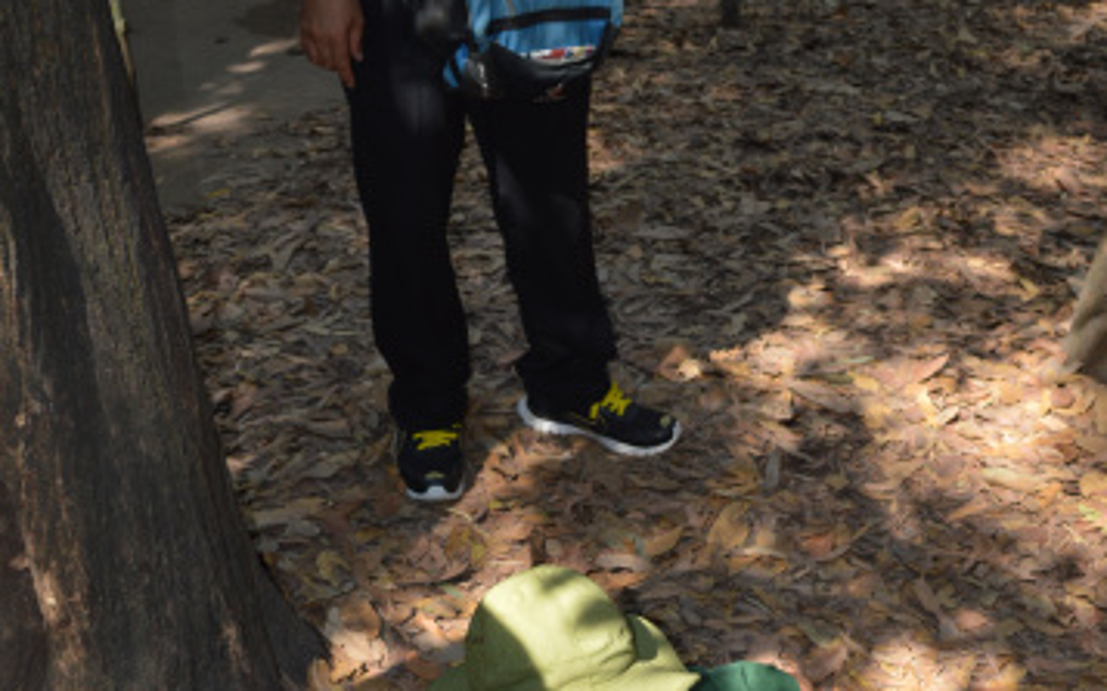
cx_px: 629
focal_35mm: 54
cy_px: 645
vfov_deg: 23.2
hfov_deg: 37.5
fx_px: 1629
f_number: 4
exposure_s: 1/125
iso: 110
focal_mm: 20
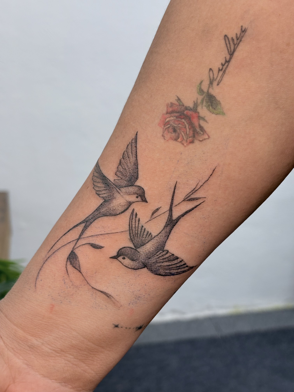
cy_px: 196
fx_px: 589
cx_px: 147
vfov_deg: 36.8
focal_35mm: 52
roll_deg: -0.2
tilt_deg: -22.2
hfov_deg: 28.0
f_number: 1.6
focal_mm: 5.96
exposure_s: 1/60
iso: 40
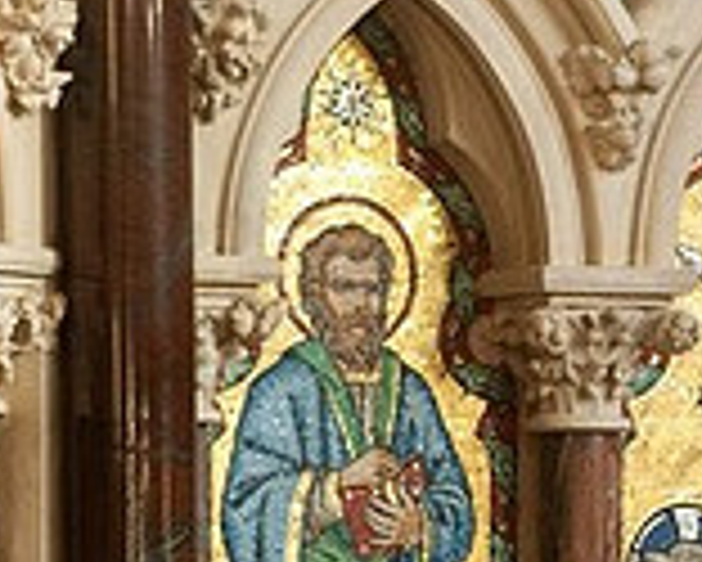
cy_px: 620
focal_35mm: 696
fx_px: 14469
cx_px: 770
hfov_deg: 2.8
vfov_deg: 2.2
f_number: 4
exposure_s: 1/60
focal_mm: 200
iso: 800
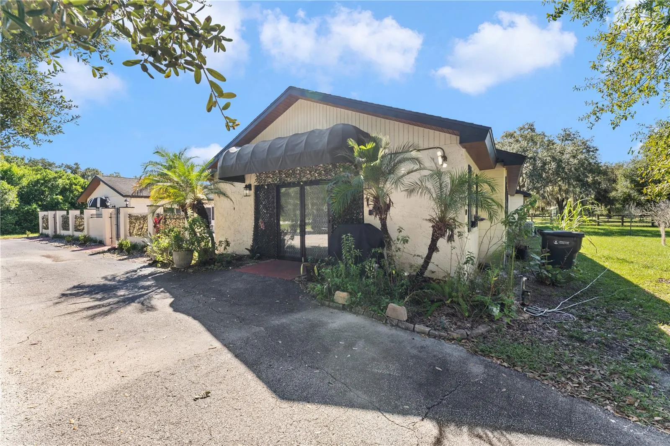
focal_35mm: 14
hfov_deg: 104.3
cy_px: 223
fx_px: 260
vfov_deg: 81.2
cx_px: 335
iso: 100
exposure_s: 1/100
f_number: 10
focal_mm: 14
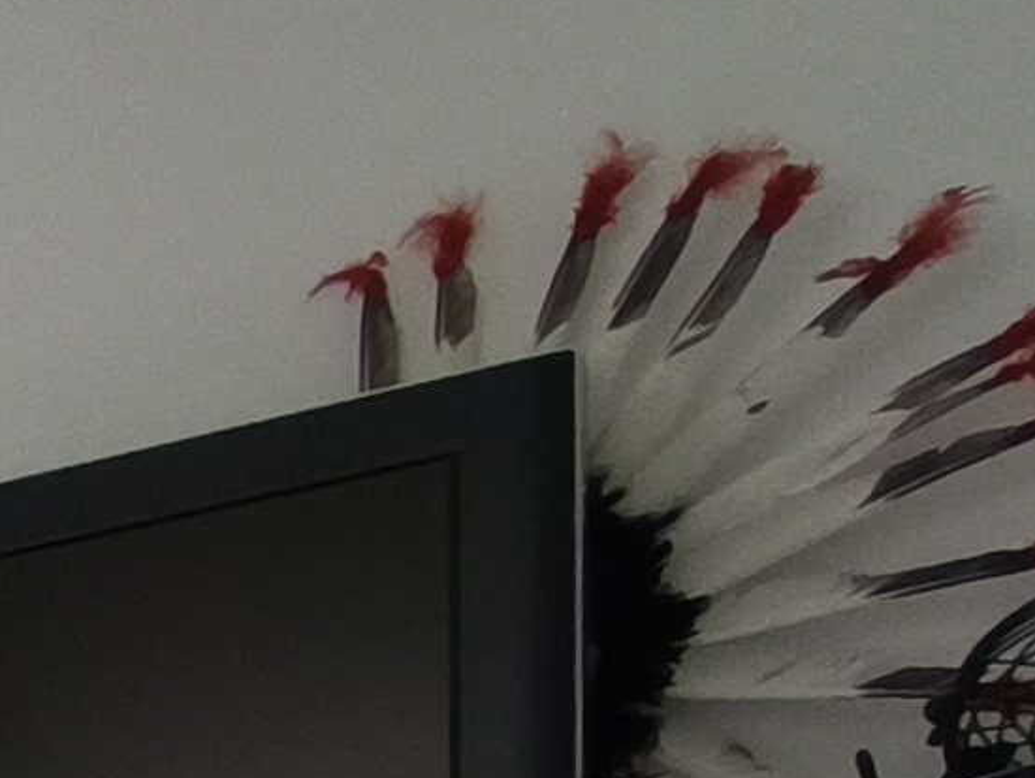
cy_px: 1758
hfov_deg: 9.6
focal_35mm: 109
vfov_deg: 11.6
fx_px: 3260
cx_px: -2591
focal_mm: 1.91
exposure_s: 1/122
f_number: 2.2
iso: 50
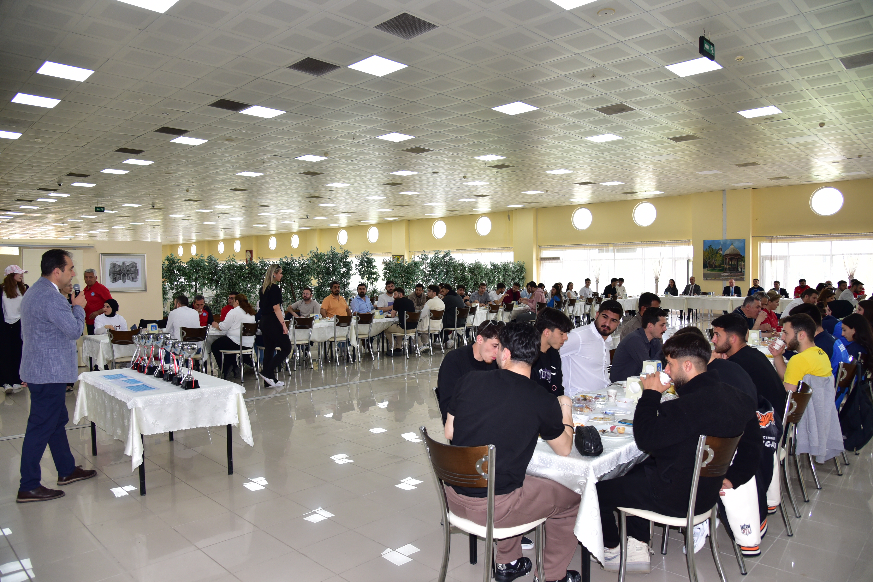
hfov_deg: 73.7
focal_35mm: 24
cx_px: 436
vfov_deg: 53.1
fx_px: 582
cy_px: 291
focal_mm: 24
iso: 900
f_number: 4.5
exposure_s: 1/200
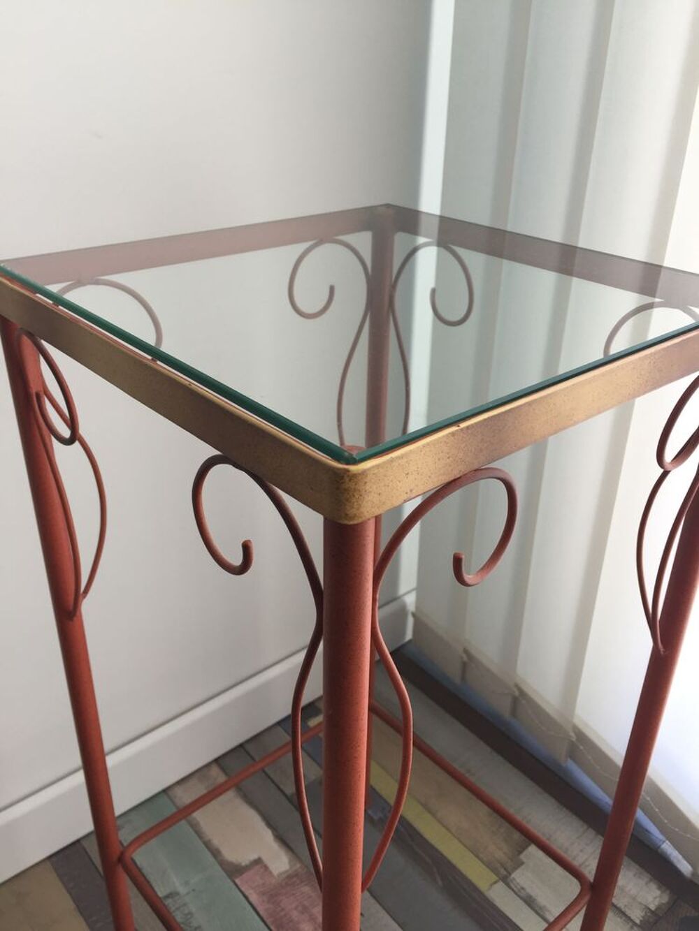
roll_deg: -0.7
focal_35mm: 29
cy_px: 466
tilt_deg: -28.3
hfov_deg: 48.2
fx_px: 781
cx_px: 350
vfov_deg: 61.7
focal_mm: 4.15
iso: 32
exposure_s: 1/50
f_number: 2.2
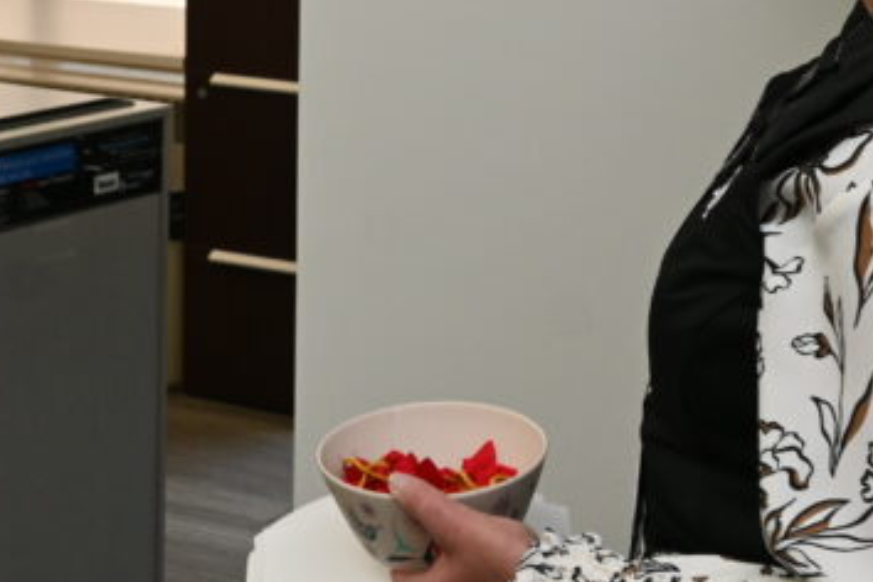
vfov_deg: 12.9
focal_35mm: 104
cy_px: -65
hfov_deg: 19.5
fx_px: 2522
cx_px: 247
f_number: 7.1
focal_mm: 24
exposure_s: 1/60
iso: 900
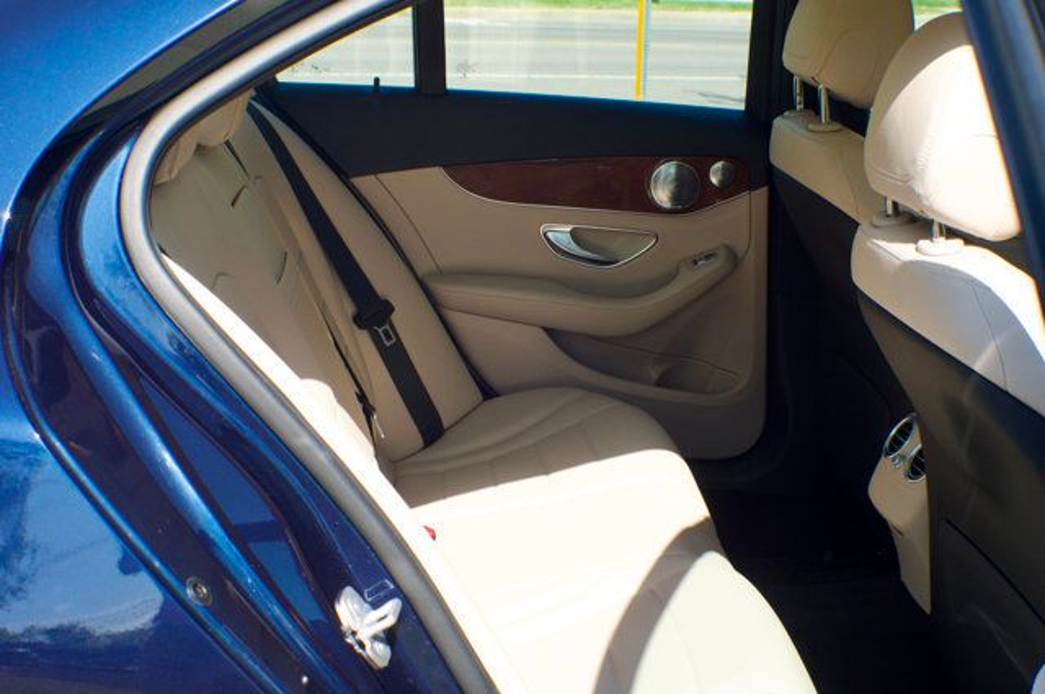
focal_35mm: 75
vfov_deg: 18.1
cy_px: 347
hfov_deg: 27.0
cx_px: 522
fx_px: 2174
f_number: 9
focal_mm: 50
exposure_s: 1/320
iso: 500
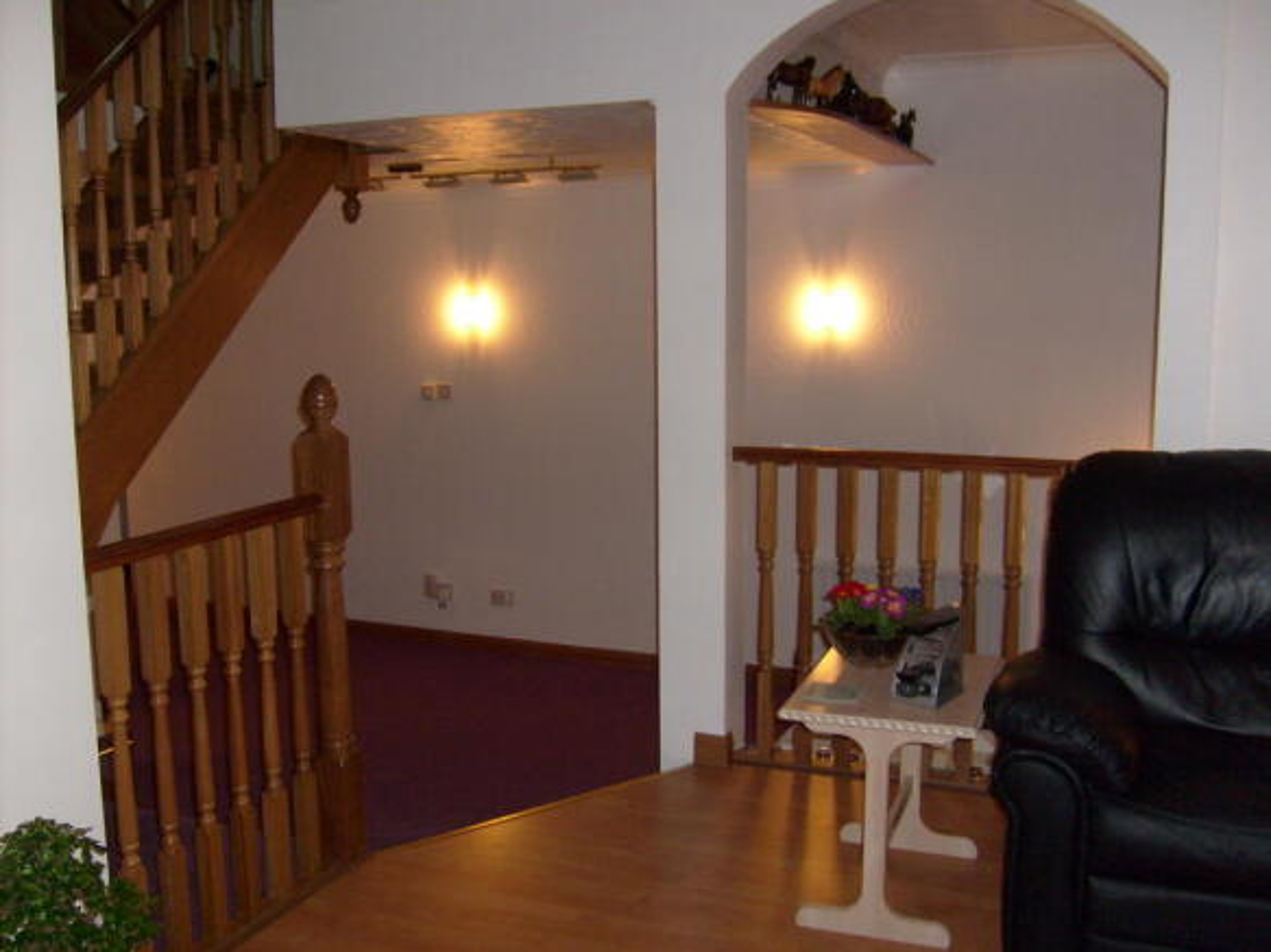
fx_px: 1285
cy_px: 476
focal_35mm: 35
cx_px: 636
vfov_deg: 40.7
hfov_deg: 52.6
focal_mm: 5.8
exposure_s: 1/45
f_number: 2.8
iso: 100
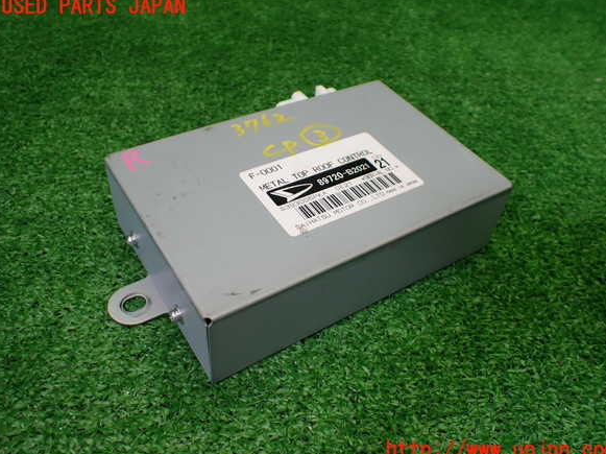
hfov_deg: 58.4
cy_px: 229
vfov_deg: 45.4
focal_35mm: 31
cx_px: 309
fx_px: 542
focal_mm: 5.4
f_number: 2.3
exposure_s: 1/125
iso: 125
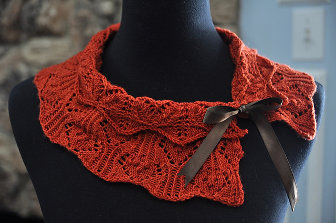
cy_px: 112
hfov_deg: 35.1
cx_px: 168
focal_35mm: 57
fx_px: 531
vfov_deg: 23.7
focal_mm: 38
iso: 320
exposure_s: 1/25
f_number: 3.2
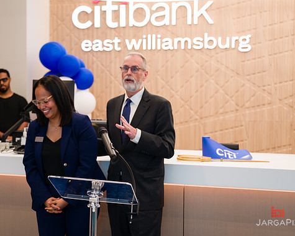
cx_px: 141
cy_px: 115
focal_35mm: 63
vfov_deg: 24.2
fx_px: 550
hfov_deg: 30.0
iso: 400
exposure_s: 1/200
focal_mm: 53
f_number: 3.2
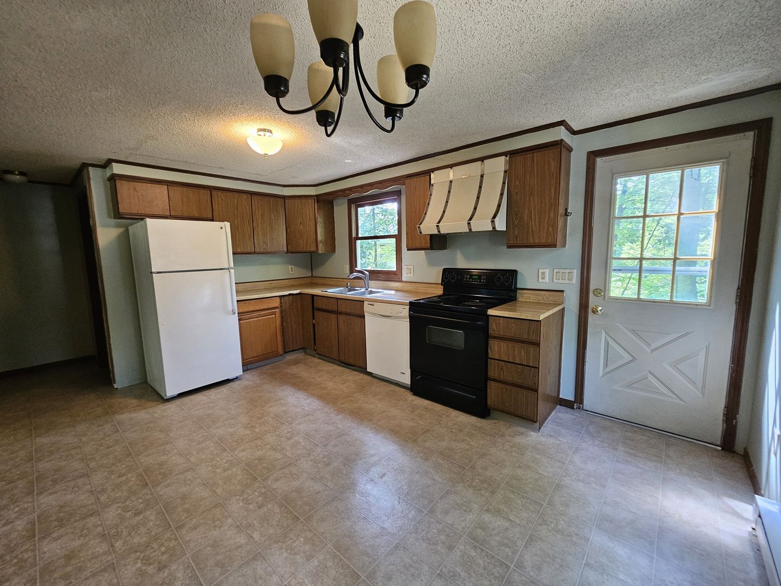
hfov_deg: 106.2
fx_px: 293
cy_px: 293
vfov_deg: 89.9
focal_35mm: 13
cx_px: 390
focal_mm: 2.2
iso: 320
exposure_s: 1/40
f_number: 2.2
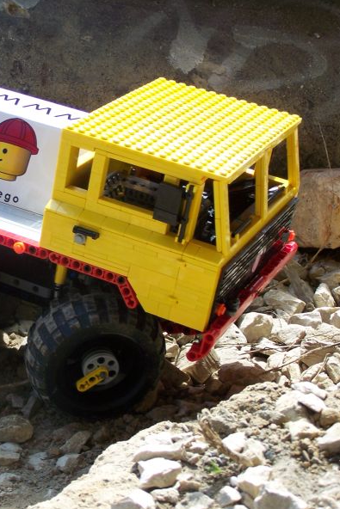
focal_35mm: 94
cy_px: 256
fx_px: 1331
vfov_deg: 21.7
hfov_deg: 14.5
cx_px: 56
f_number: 3.2
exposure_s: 1/400
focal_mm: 11.1
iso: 80
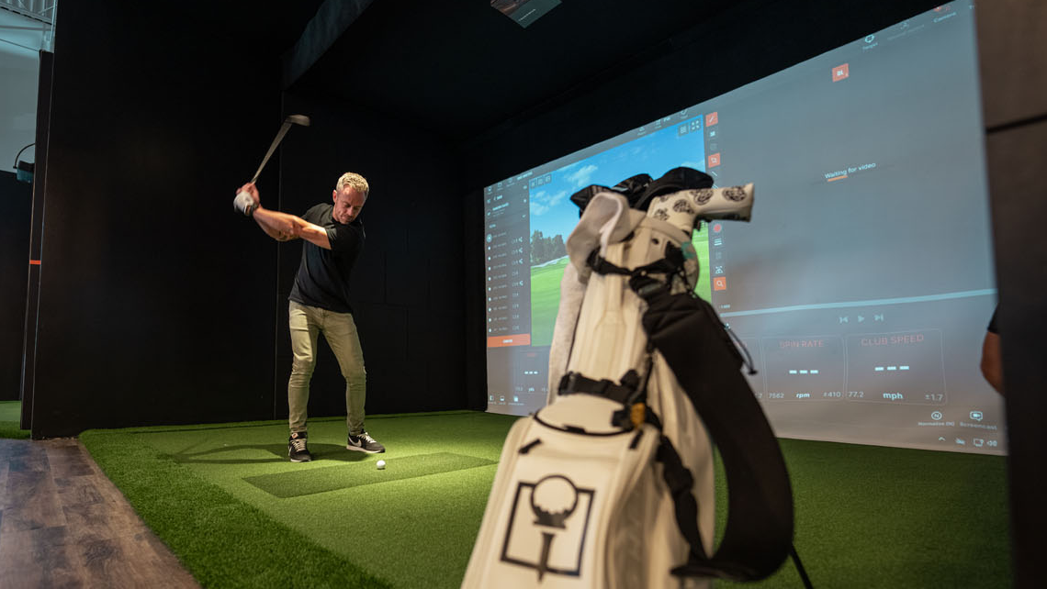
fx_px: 500
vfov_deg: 60.8
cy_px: 334
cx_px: 435
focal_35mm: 18
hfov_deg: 91.8
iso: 1000
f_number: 1.8
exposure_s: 1/80
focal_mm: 14
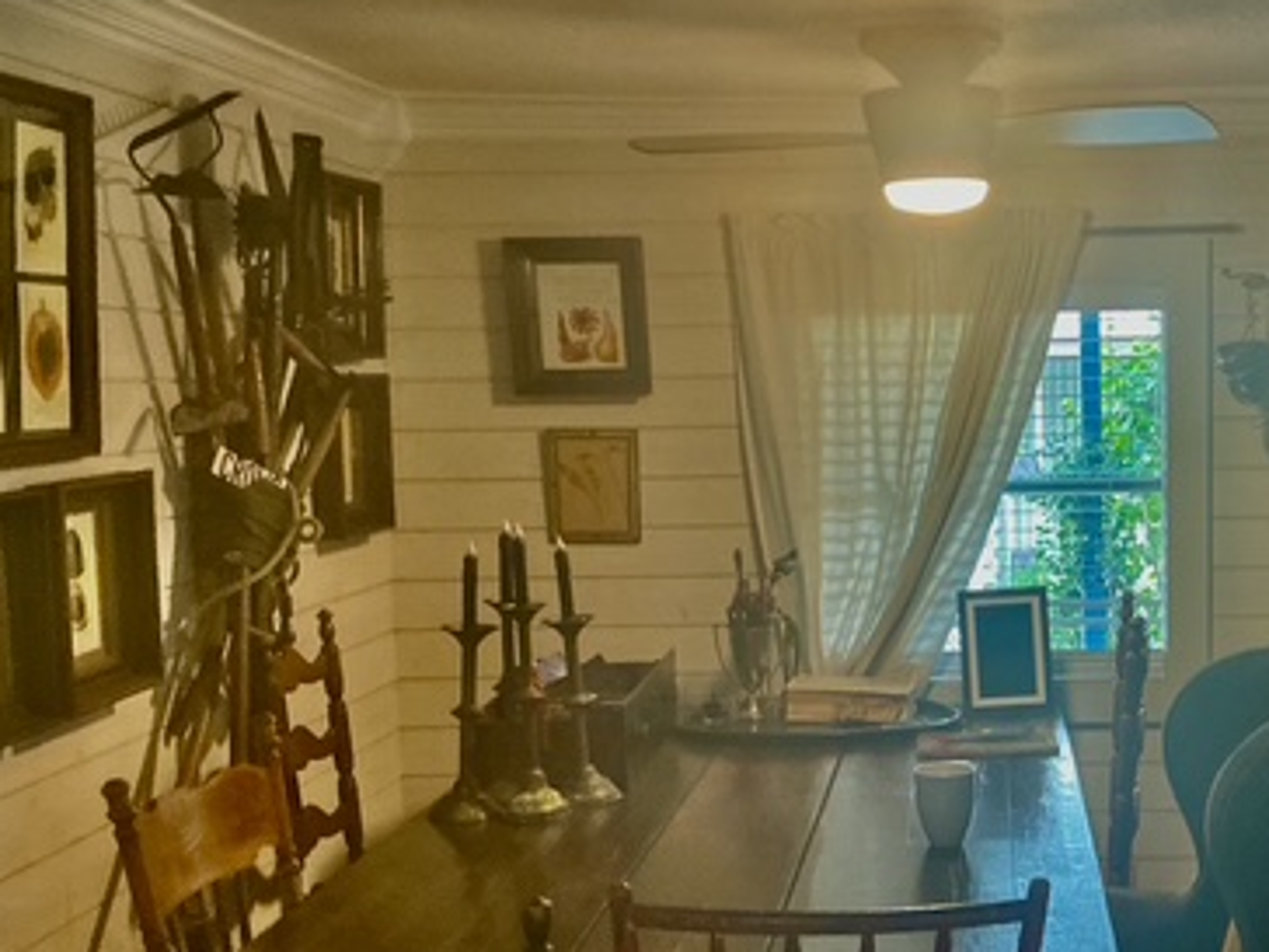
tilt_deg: -4.1
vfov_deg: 28.5
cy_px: 575
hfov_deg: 36.4
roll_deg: +1.1
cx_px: 990
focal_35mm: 51
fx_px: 1870
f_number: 1.8
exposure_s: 1/60
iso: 200
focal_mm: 3
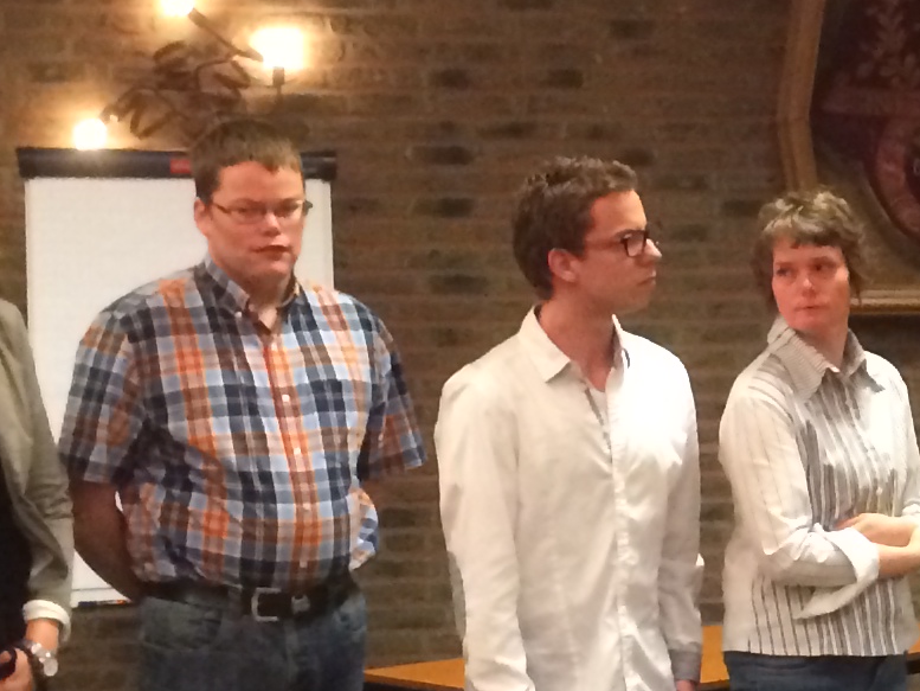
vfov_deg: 11.8
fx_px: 3349
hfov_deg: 14.7
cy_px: 332
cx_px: 1307
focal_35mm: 126
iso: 320
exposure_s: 1/25
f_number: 2.2
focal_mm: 4.12
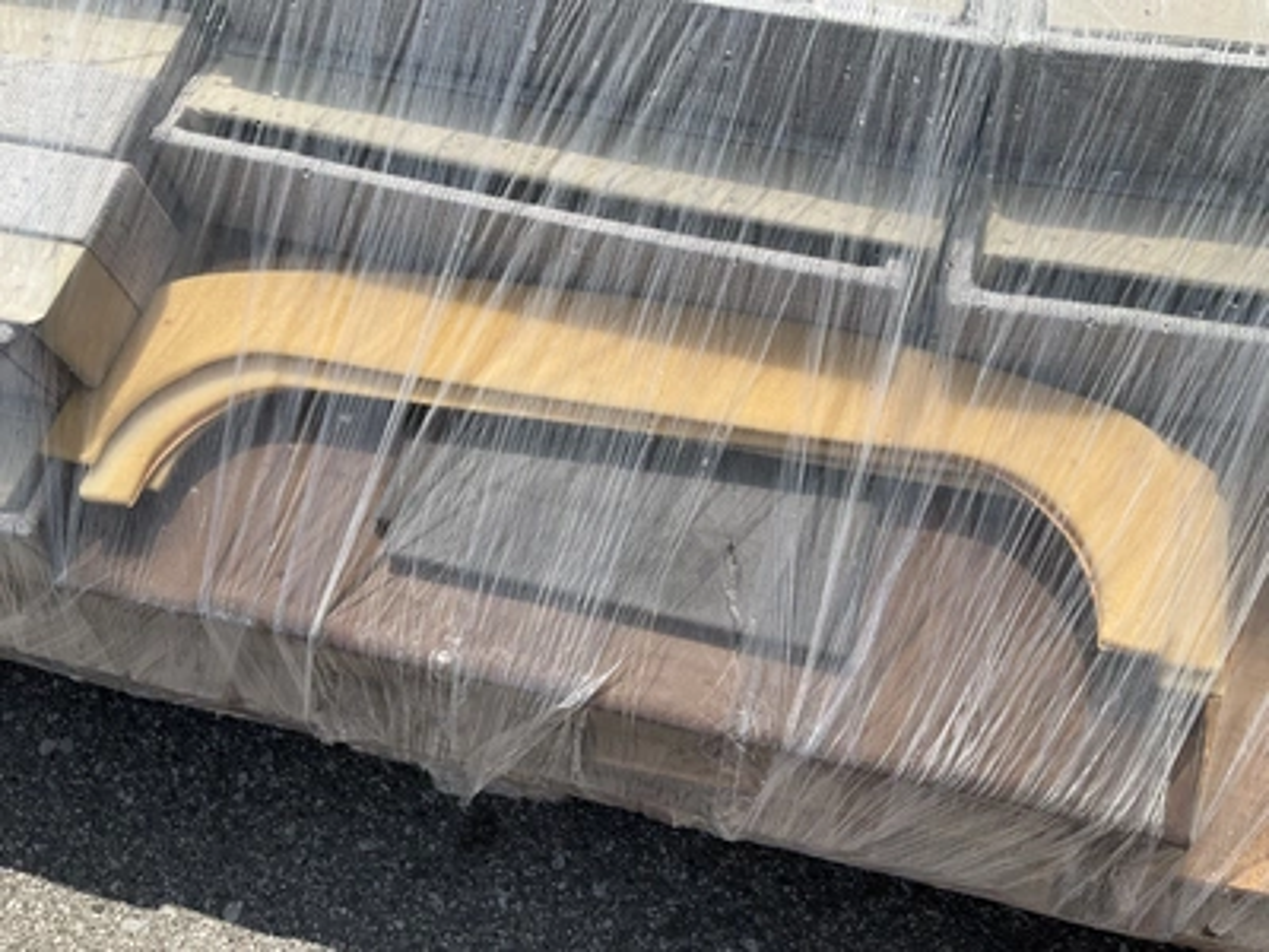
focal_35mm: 29
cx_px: 634
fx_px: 1063
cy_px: 476
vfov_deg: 48.2
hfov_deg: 61.7
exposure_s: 1/2427
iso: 25
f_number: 1.8
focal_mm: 3
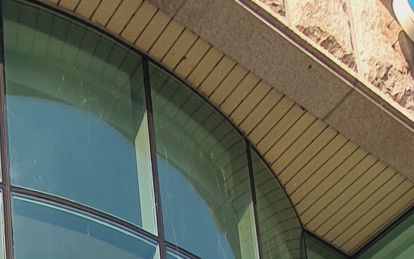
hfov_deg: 28.9
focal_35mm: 67
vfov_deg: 11.8
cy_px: 748
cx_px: 9
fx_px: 756
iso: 50
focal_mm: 1.8
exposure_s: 1/424
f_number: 2.2
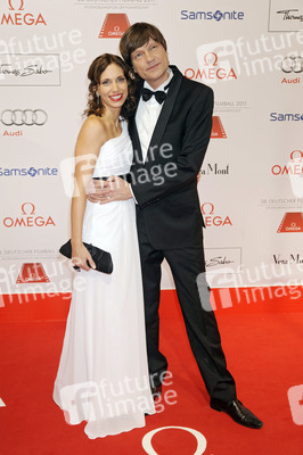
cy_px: 228
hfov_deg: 30.5
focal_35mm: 44
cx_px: 152
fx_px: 556
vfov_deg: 44.5
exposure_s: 1/160
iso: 500
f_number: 5.6
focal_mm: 44
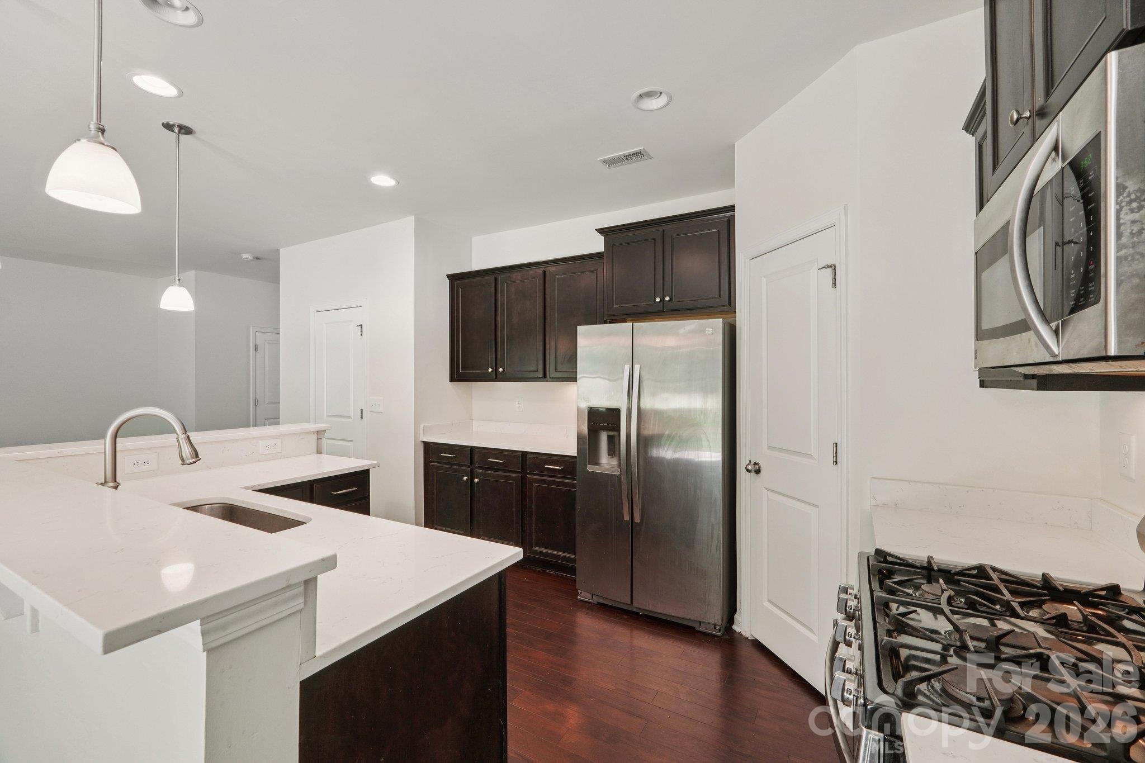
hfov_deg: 100.4
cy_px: 382
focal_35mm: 15
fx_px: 477
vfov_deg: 77.3
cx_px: 572
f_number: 8
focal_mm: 10
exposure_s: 1/6
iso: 400
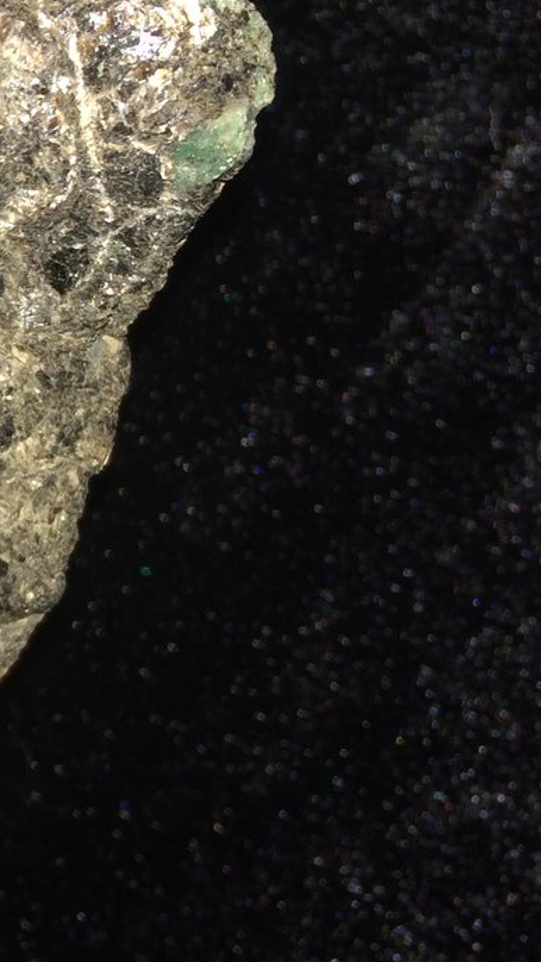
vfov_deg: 27.6
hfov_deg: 13.6
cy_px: 284
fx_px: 1938
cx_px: -534
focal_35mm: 76
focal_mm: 4.12
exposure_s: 1/124
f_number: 2.2
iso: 32
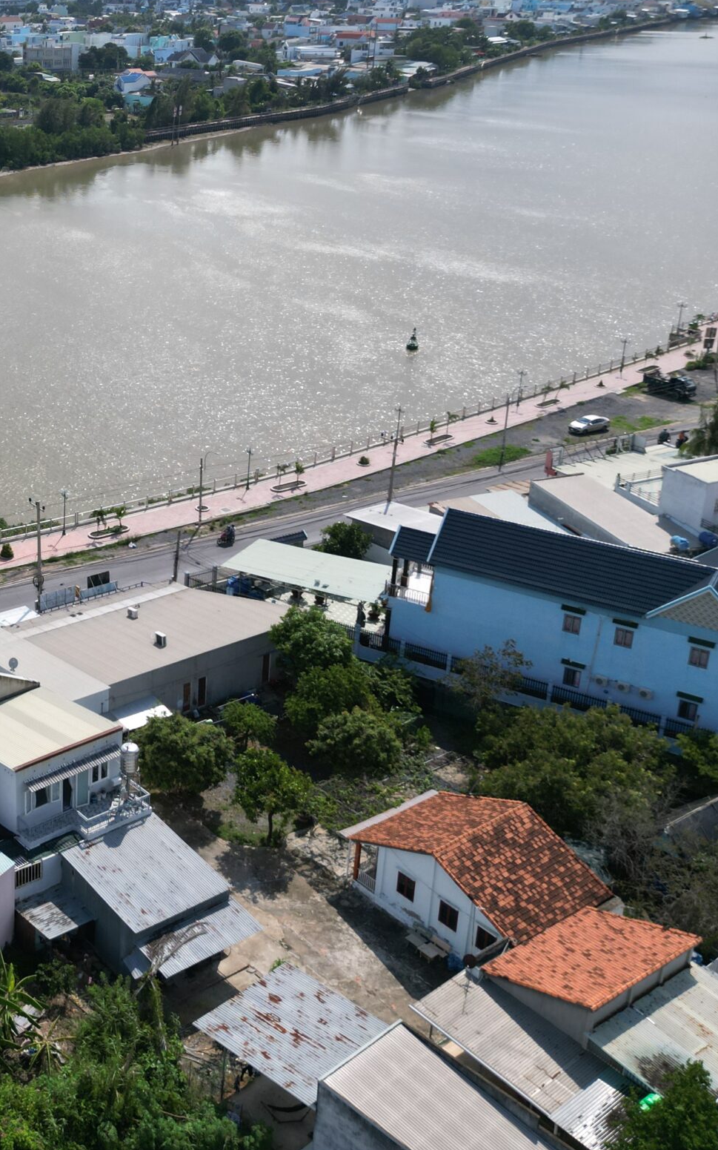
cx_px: -13
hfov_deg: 28.5
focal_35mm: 42
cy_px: 442
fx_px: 1315
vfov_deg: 46.8
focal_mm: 6.72
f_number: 1.7
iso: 130
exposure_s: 1/4000
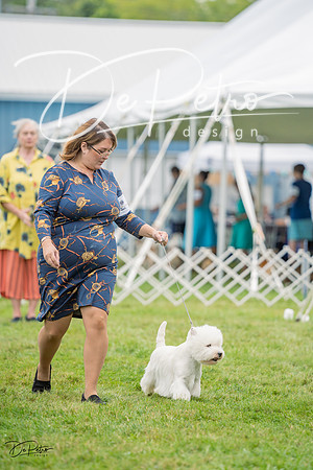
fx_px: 2608
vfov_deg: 10.3
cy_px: 235
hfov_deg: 6.9
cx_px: 156
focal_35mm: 200
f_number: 3.5
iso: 400
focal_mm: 200
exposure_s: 1/1250
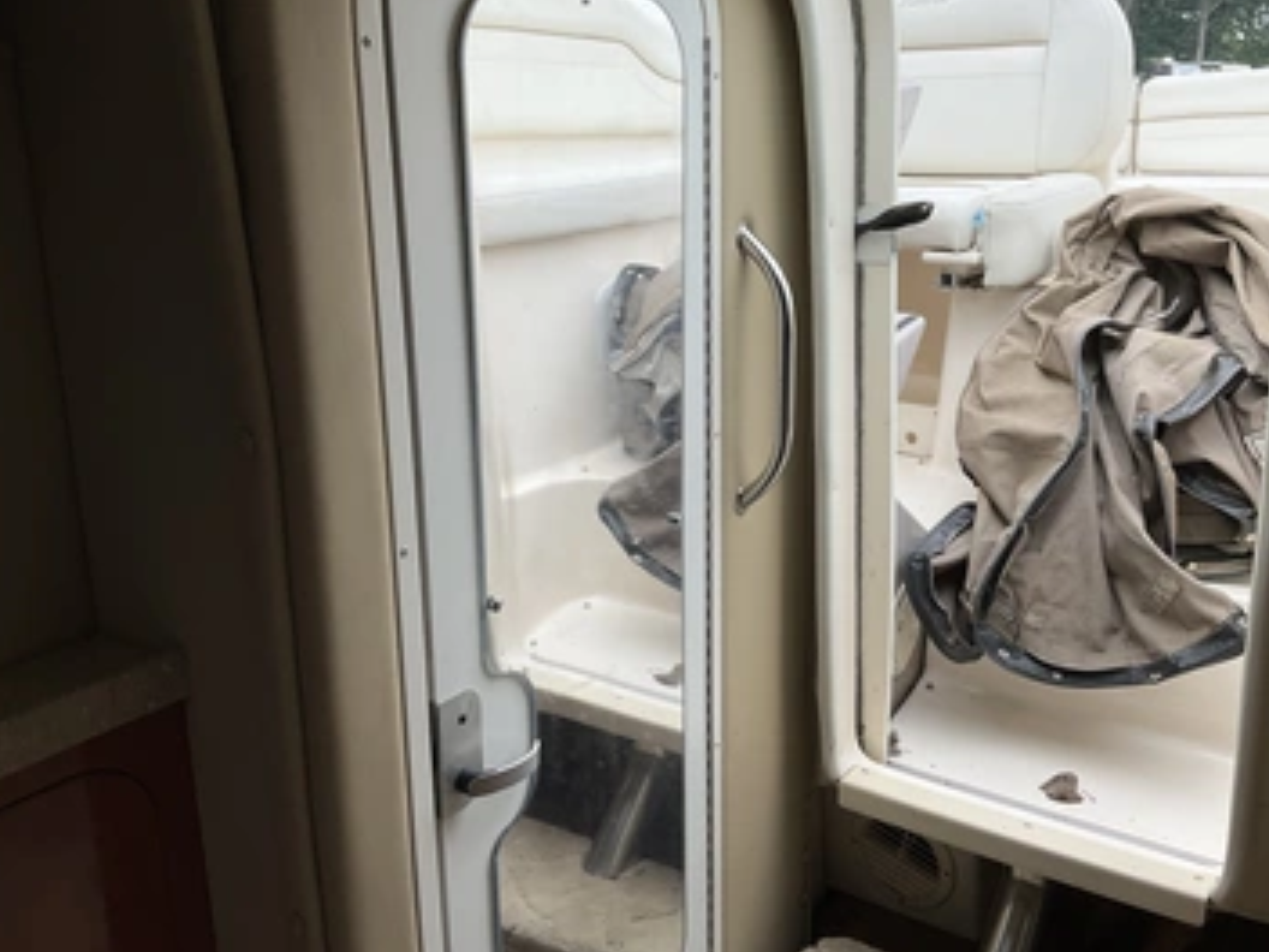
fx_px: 1210
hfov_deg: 55.3
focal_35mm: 33
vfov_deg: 42.9
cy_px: 440
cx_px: 696
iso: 25
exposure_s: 1/545
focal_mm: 3
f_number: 1.8
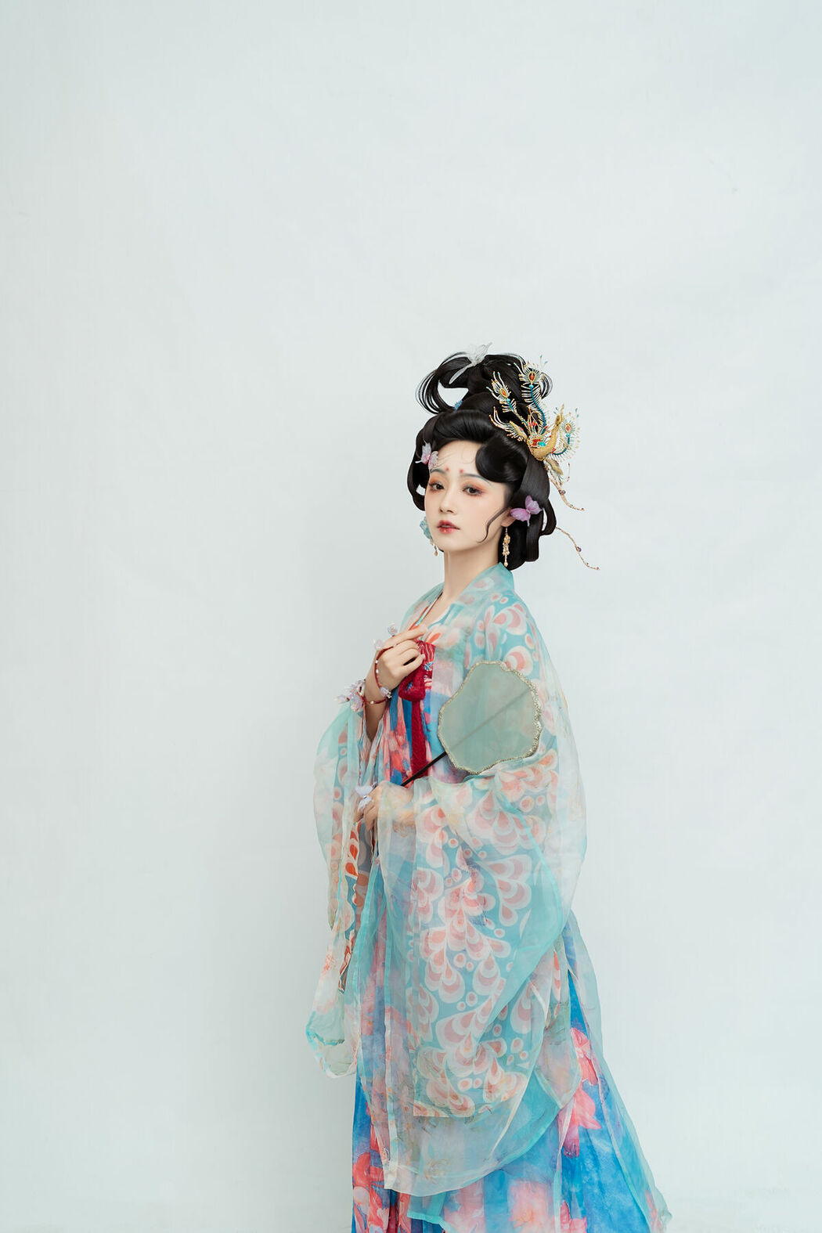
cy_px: 616
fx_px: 1712
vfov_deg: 39.6
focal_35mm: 50
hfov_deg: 27.0
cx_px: 411
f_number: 2.8
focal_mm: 50
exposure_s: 1/125
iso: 100
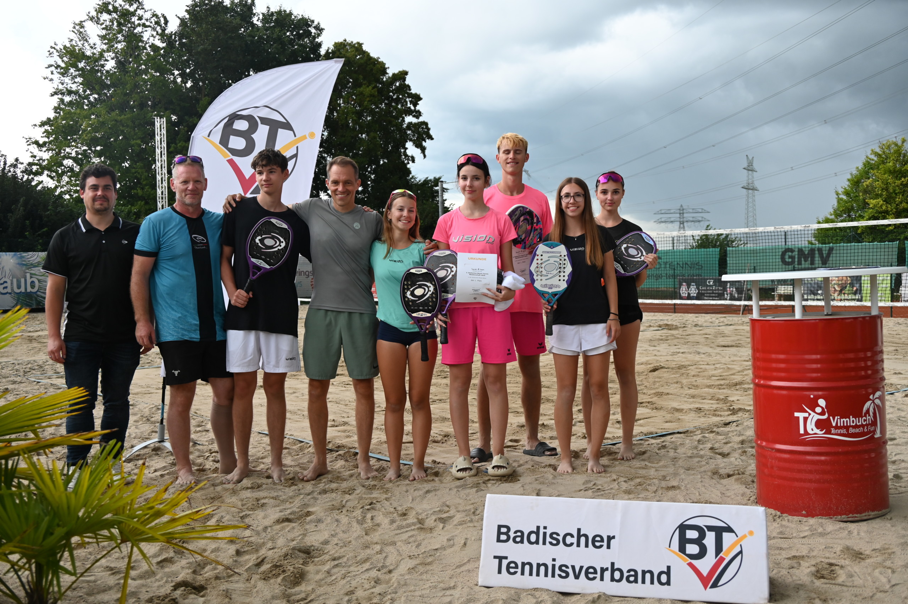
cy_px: 302
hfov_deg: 50.7
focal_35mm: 38
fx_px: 958
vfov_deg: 35.0
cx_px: 454
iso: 400
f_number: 5
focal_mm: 38
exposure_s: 1/200
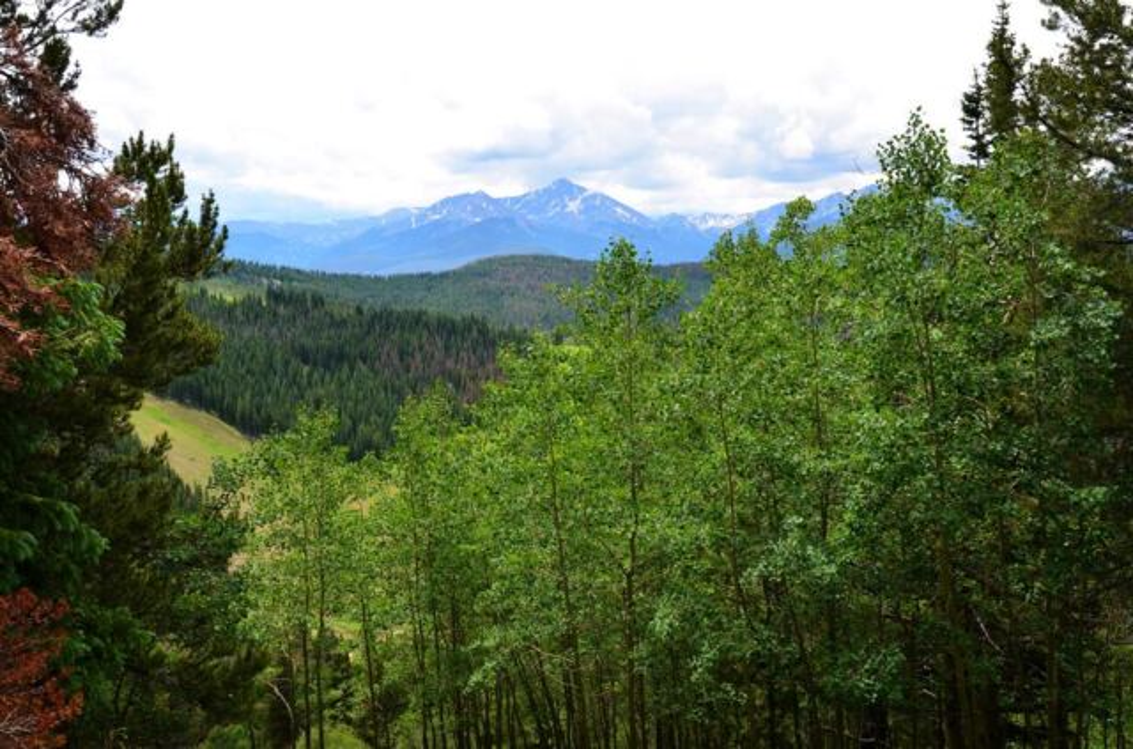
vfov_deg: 34.0
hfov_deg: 49.7
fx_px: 1224
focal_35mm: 39
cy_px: 374
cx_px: 566
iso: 140
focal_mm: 26
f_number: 11
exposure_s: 1/125
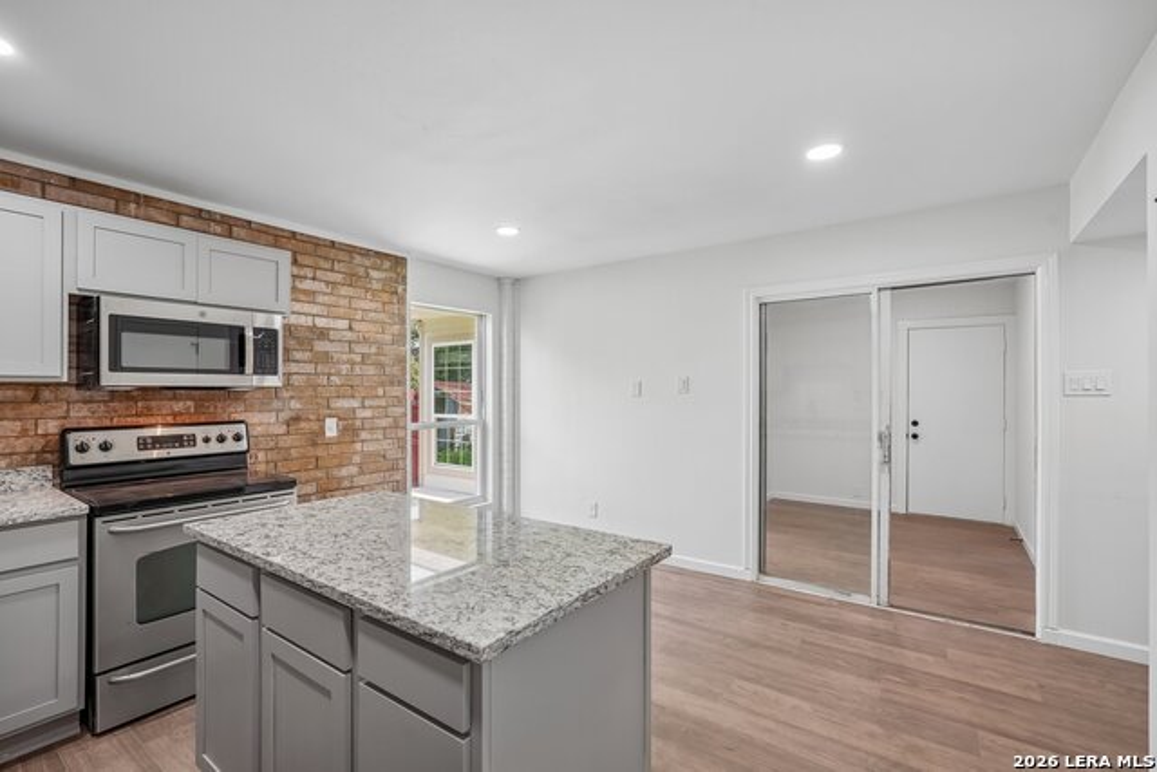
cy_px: 386
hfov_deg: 95.0
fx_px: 530
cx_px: 578
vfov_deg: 72.1
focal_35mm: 16
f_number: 8
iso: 400
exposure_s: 1/30
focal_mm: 16.5
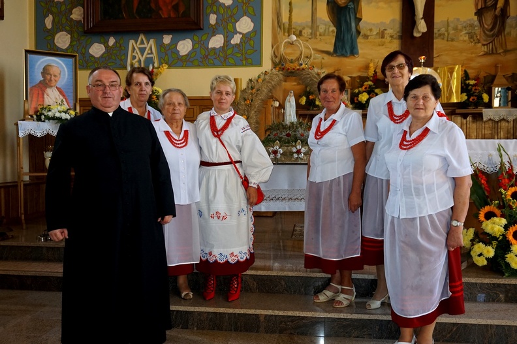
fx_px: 474
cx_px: 258
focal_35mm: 33
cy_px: 172
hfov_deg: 57.3
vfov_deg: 39.9
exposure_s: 1/160
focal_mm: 22
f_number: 4
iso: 1000
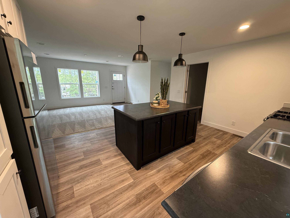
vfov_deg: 85.7
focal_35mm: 14
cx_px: 145
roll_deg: -1.2
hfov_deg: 102.1
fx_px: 117
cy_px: 109
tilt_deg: -12.5
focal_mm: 2.22
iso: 250
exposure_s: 1/60
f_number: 2.2
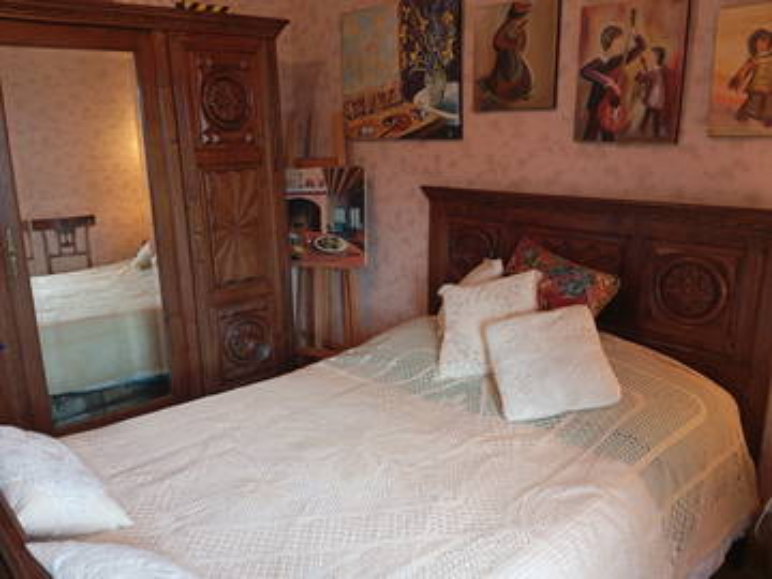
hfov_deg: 63.4
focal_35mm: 28
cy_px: 290
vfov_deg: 49.7
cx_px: 386
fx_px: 624
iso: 1087
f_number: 1.8
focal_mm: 4.22
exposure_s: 1/33.3
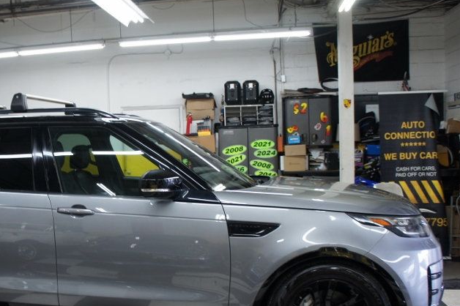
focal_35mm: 44
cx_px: 127
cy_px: 195
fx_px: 562
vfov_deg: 30.3
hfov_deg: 43.4
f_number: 3.5
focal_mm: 18
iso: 250
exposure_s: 1/30
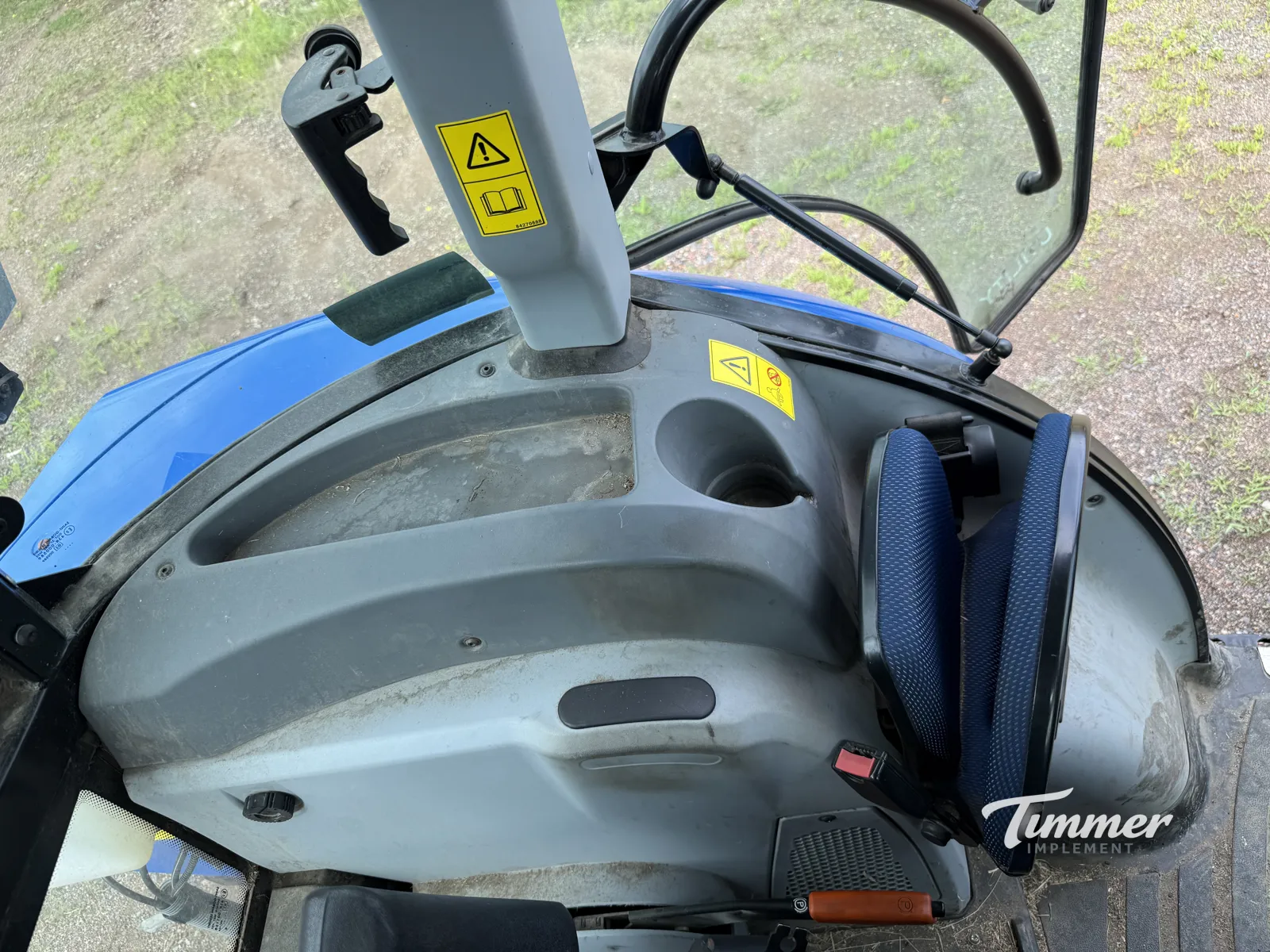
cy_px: 476
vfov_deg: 56.8
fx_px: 881
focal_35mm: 24
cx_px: 635
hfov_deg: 71.6
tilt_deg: -51.4
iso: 80
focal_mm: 6.76
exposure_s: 1/757
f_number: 1.78
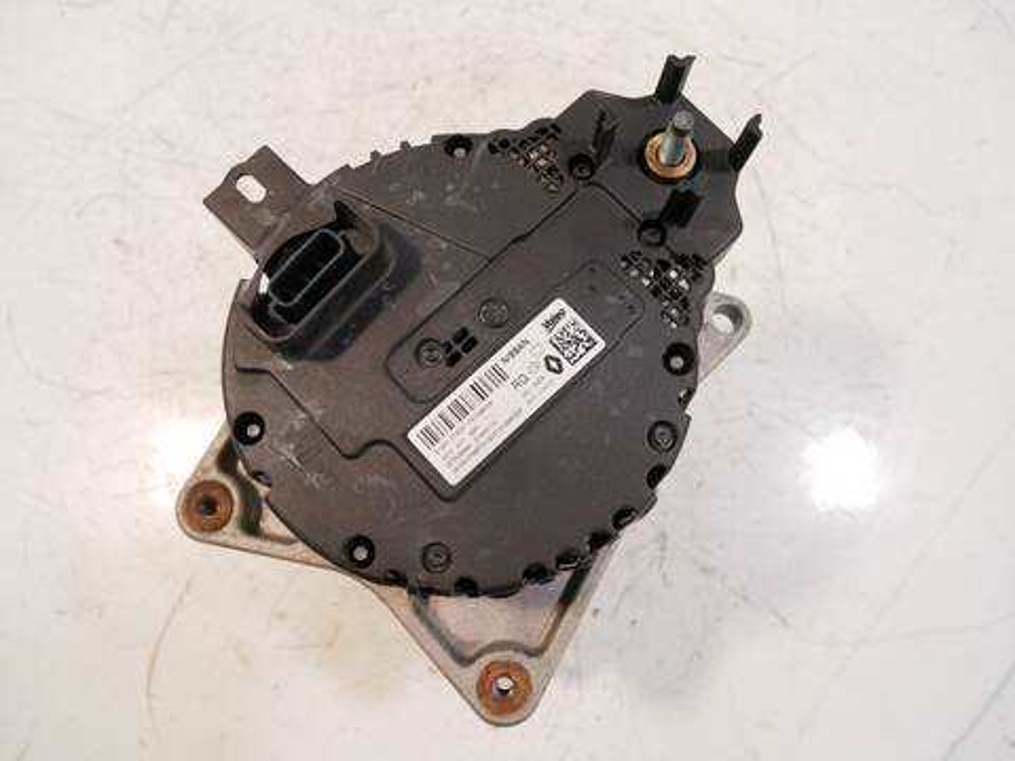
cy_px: 380
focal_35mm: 24
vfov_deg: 56.8
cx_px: 508
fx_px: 704
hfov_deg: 71.6
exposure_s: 1/125
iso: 1250
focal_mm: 12
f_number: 3.5
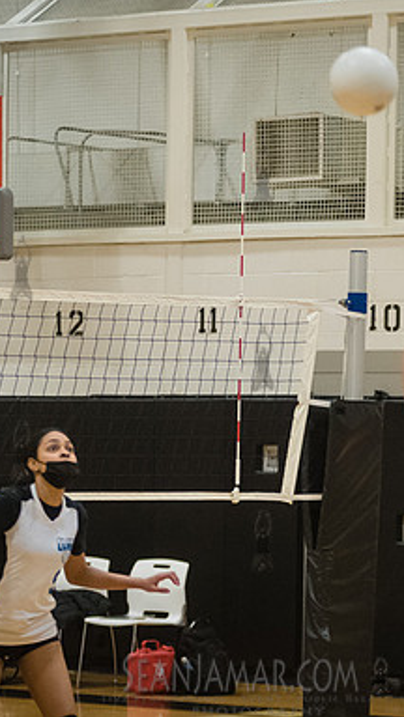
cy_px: 380
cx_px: 334
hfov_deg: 6.5
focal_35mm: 186
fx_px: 3542
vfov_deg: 11.6
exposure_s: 1/400
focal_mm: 92
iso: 5000
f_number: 3.2
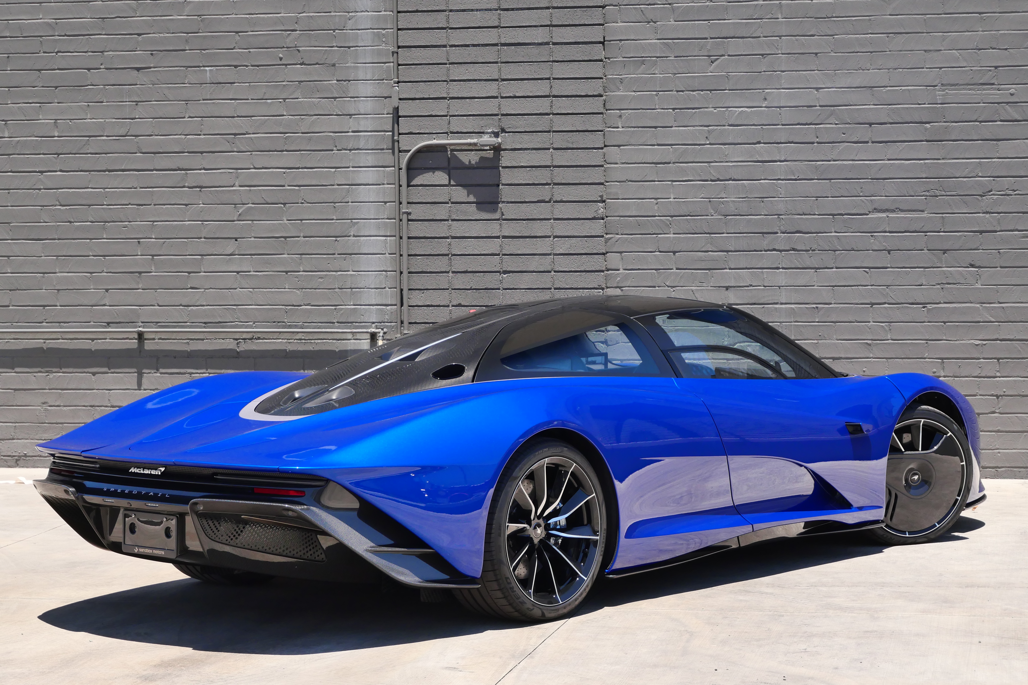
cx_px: 514
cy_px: 342
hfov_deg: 22.9
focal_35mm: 89
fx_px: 2541
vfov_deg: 15.4
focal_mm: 43
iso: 640
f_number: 5.6
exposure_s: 1/500
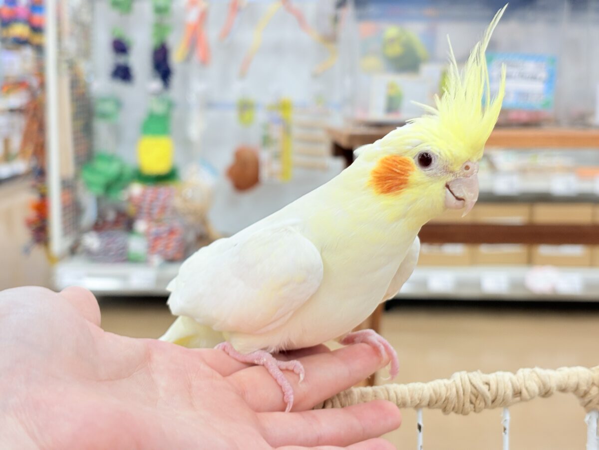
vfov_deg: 28.0
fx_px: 900
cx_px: 300
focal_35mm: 52
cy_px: 225
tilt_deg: -7.1
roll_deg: +0.8
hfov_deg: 36.8
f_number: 1.6
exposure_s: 1/50
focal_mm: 5.96
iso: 40
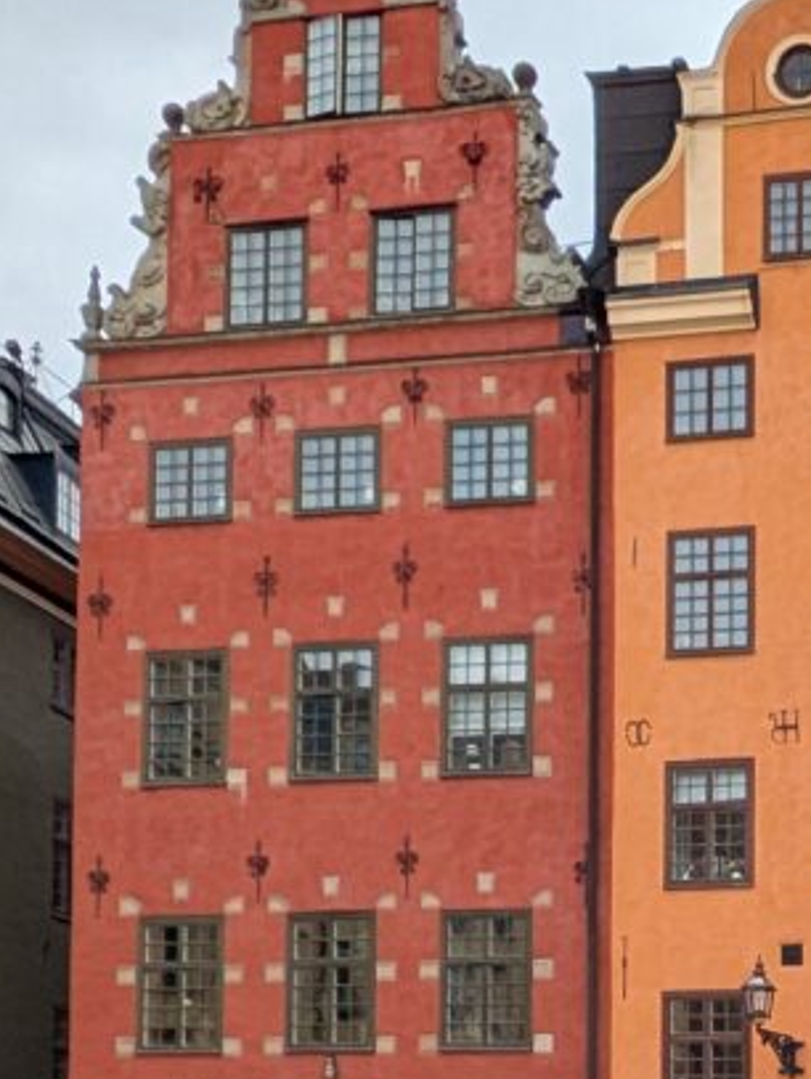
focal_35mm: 66
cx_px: 933
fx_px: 2058
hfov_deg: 21.0
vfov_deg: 27.4
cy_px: 1116
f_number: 2.2
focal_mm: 1.83
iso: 43
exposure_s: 1/796
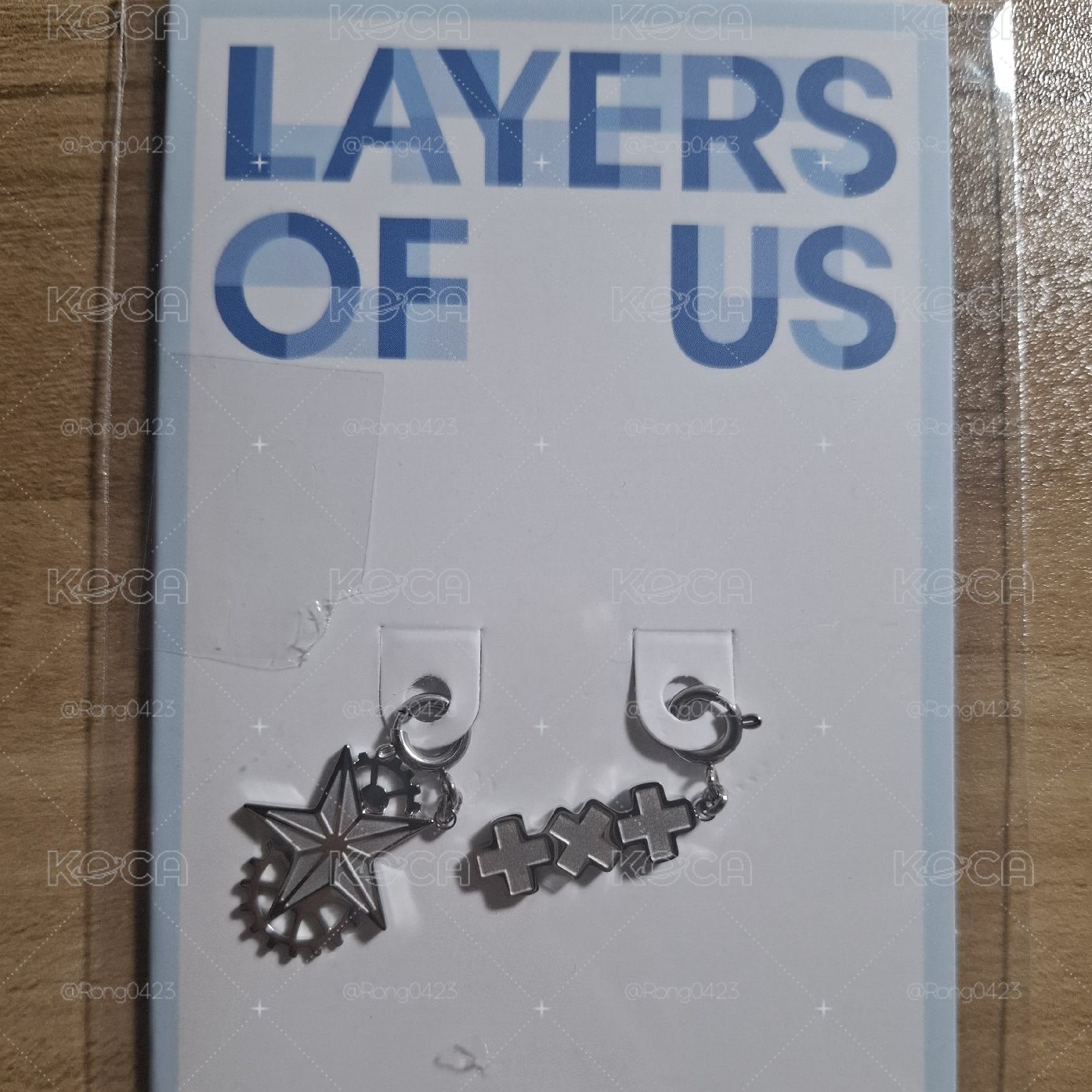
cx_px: 541
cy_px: 632
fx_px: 999
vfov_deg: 57.0
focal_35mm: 28
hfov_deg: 57.3
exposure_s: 1/120
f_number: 1.8
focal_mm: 5.54
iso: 100
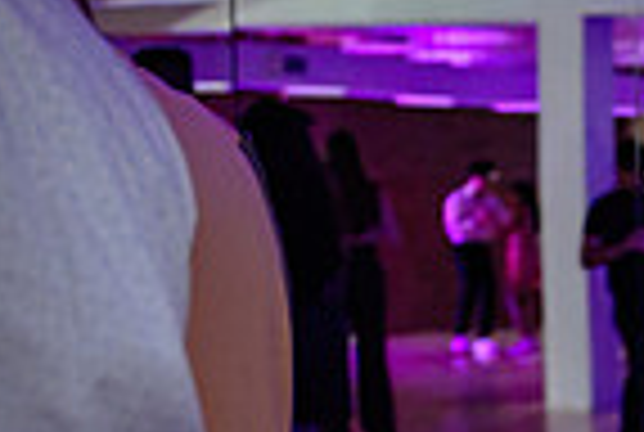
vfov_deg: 10.1
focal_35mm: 136
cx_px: 1389
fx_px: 2438
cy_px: 426
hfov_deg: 12.7
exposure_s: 1/160
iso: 2000
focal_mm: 28
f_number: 2
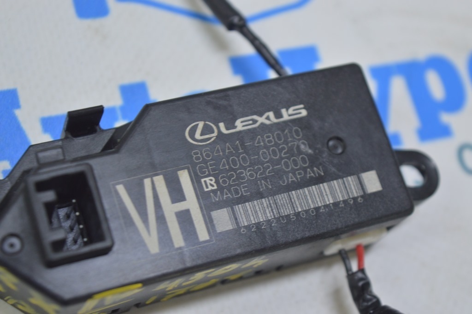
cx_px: 236
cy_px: 157
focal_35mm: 82
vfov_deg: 16.5
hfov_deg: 24.6
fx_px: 1081
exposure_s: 1/20
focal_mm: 55
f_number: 5.6
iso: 400
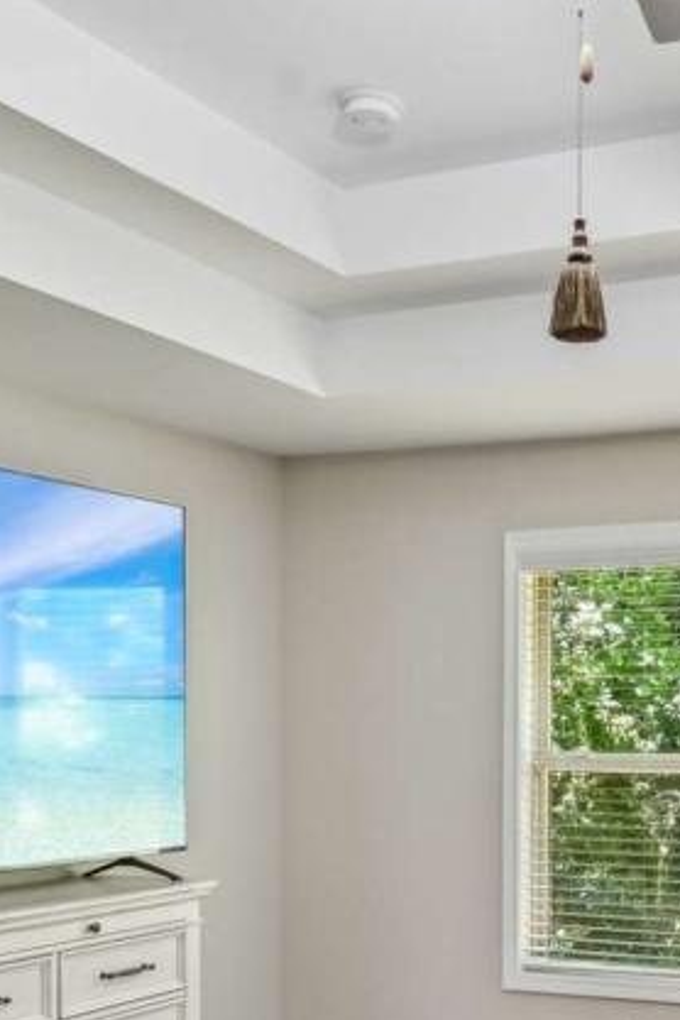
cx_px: 678
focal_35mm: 46
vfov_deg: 41.5
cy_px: 761
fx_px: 1303
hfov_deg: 27.6
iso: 400
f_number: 8
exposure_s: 1/13
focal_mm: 16
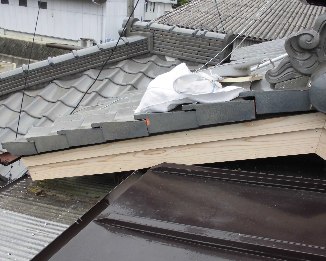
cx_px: 168
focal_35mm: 34
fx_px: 328
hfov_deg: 52.8
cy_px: 163
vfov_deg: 43.0
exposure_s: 1/400
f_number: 3.5
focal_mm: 4.6
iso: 100
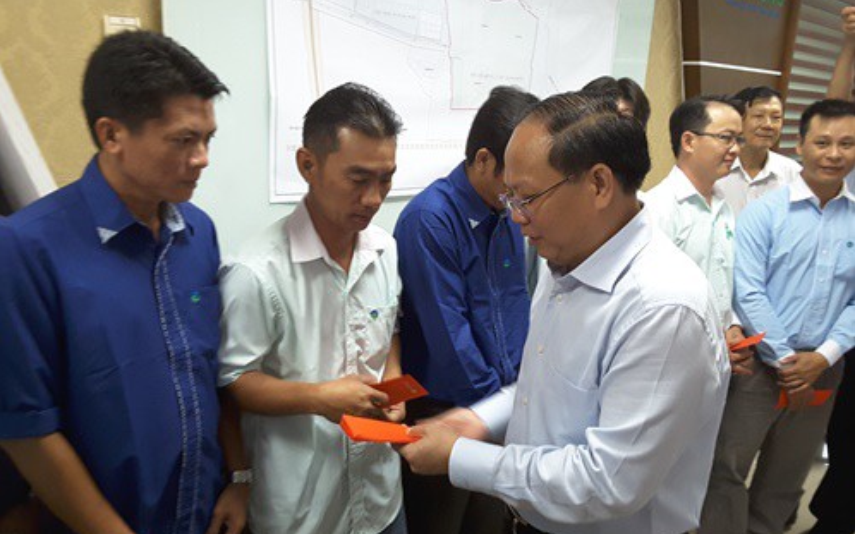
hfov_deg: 58.2
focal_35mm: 33
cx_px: 428
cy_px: 288
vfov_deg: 38.3
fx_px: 769
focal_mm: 2.9
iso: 200
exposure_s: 1/25
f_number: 1.9
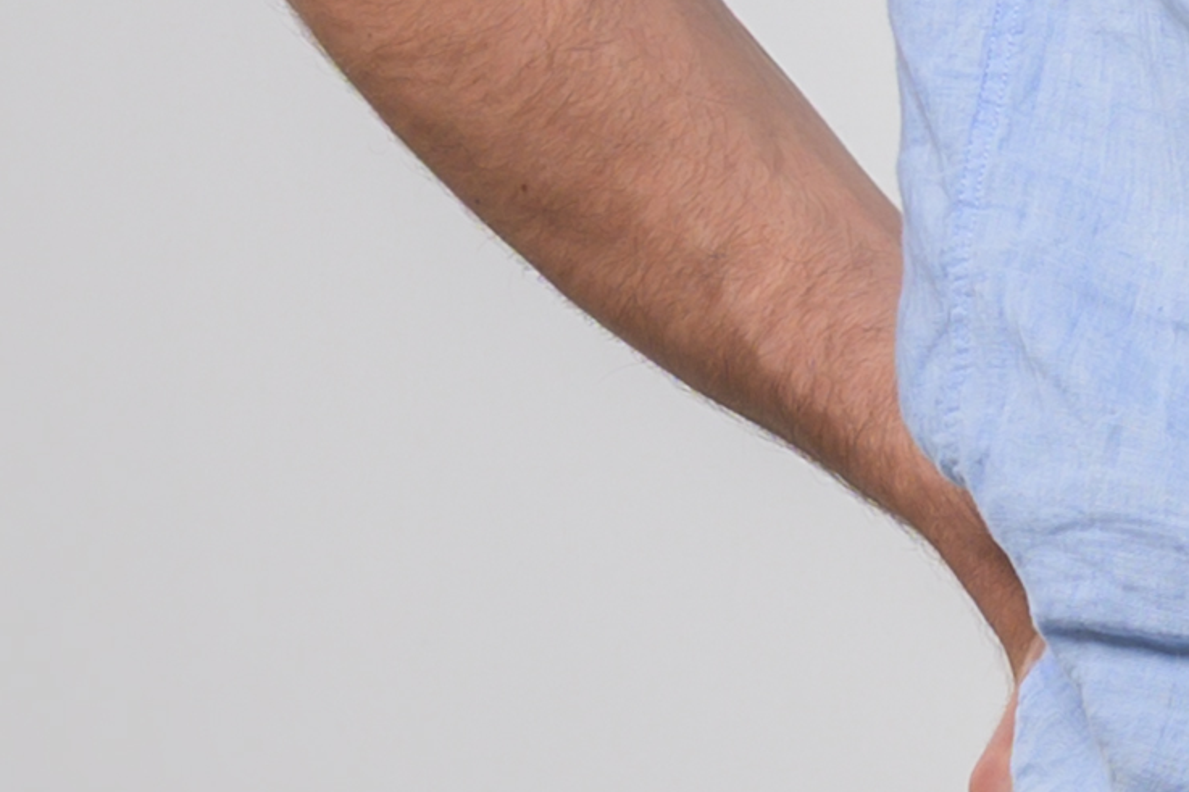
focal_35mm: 451
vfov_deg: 3.0
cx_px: 1696
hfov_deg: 4.5
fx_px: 14891
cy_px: 1165
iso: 100
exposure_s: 1/160
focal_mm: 55
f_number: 9
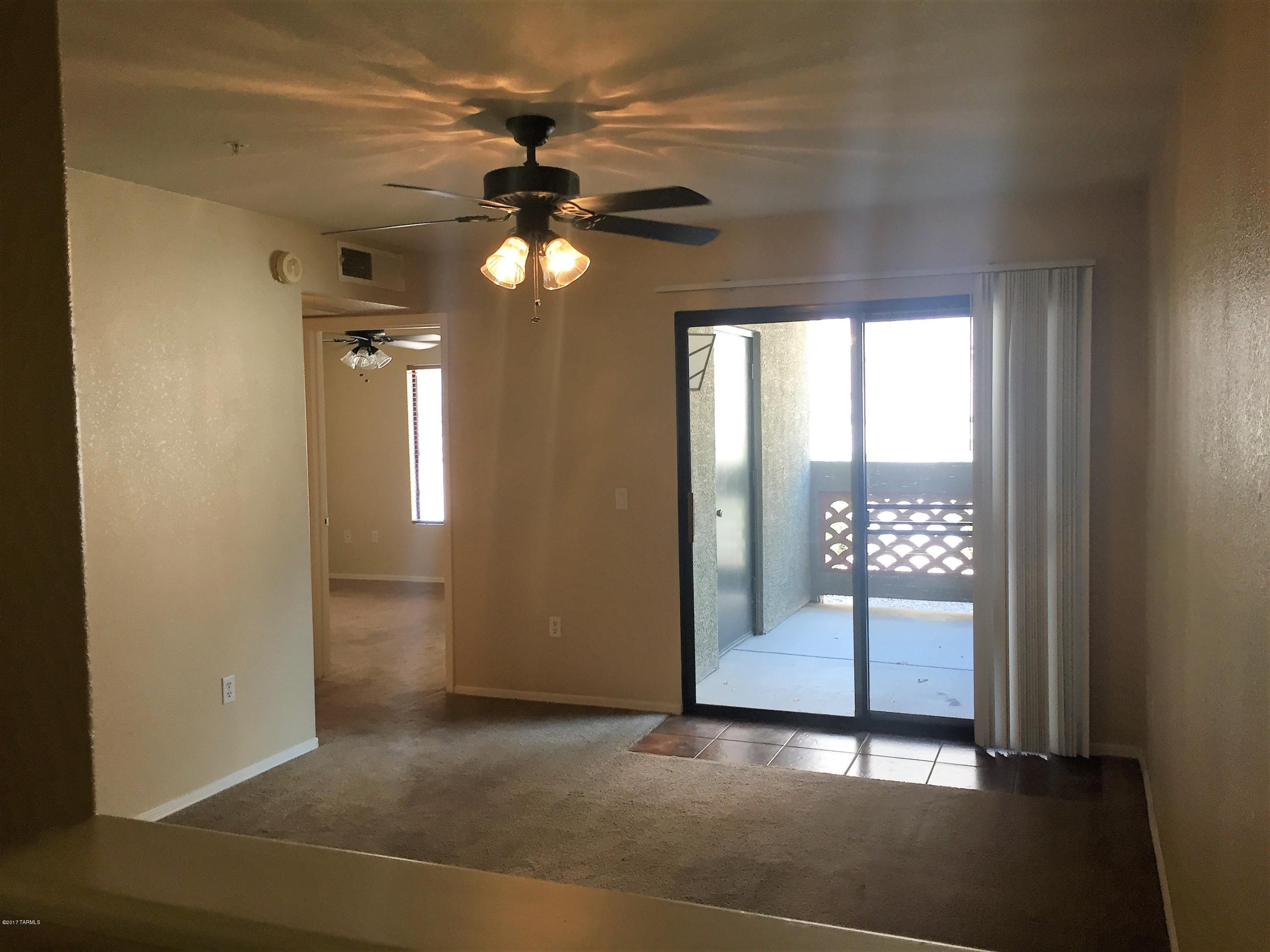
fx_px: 1064
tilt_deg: -4.9
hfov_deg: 61.7
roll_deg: +0.2
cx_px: 635
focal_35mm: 29
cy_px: 476
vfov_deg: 48.2
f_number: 2.2
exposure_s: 1/30
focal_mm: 4.15
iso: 32
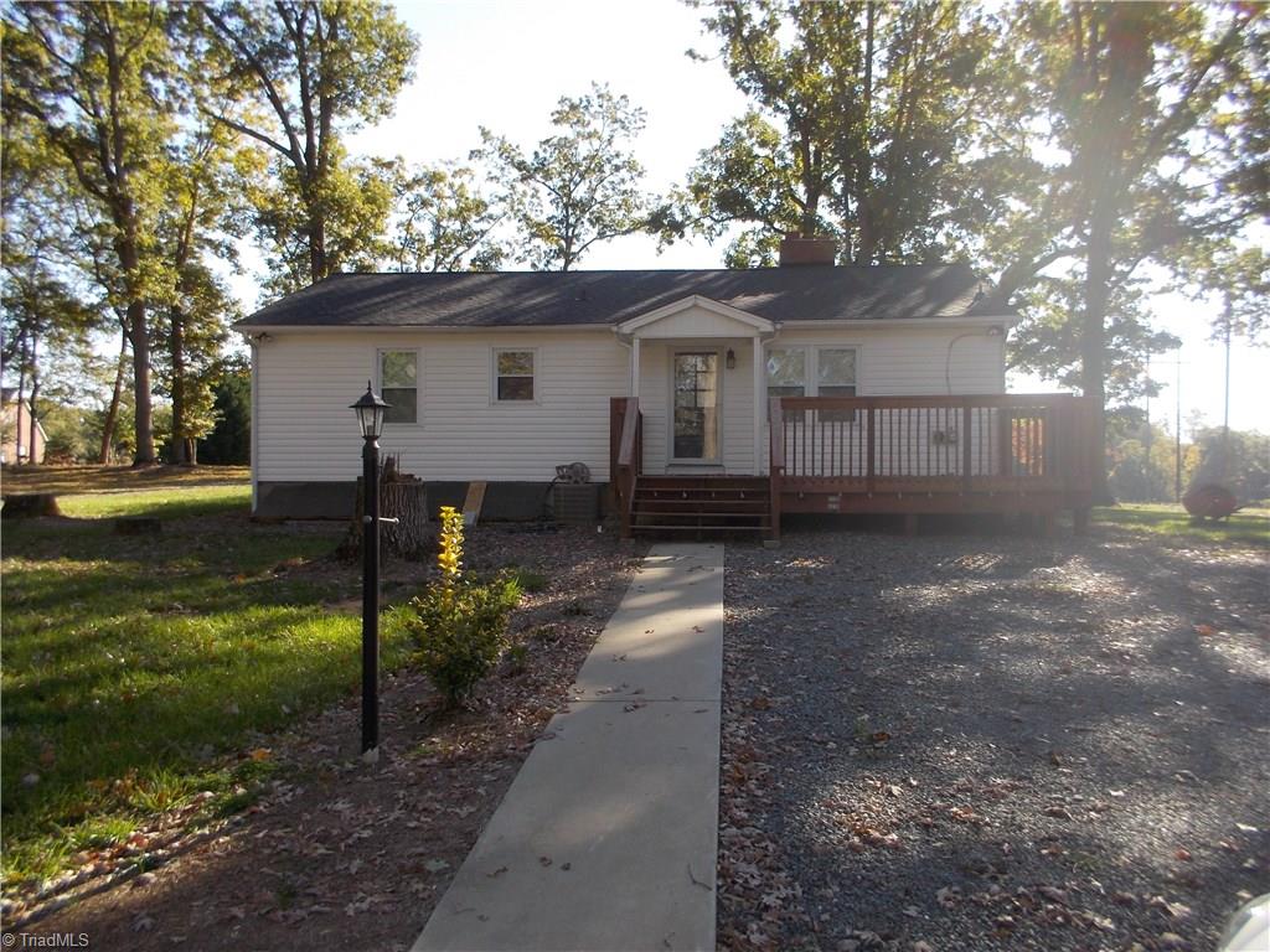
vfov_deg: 48.2
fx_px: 1064
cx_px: 635
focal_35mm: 29
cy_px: 476
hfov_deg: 61.7
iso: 80
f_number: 3.3
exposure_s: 1/200
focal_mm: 4.1
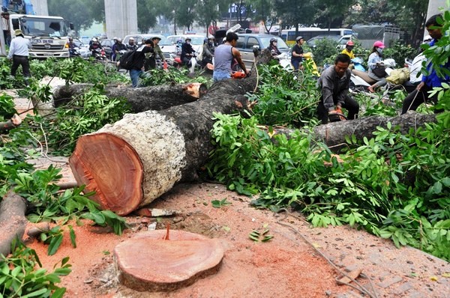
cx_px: 225
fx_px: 449
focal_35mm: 36
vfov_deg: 36.8
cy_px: 149
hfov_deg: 53.2
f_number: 6.3
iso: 200
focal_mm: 24
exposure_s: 1/200
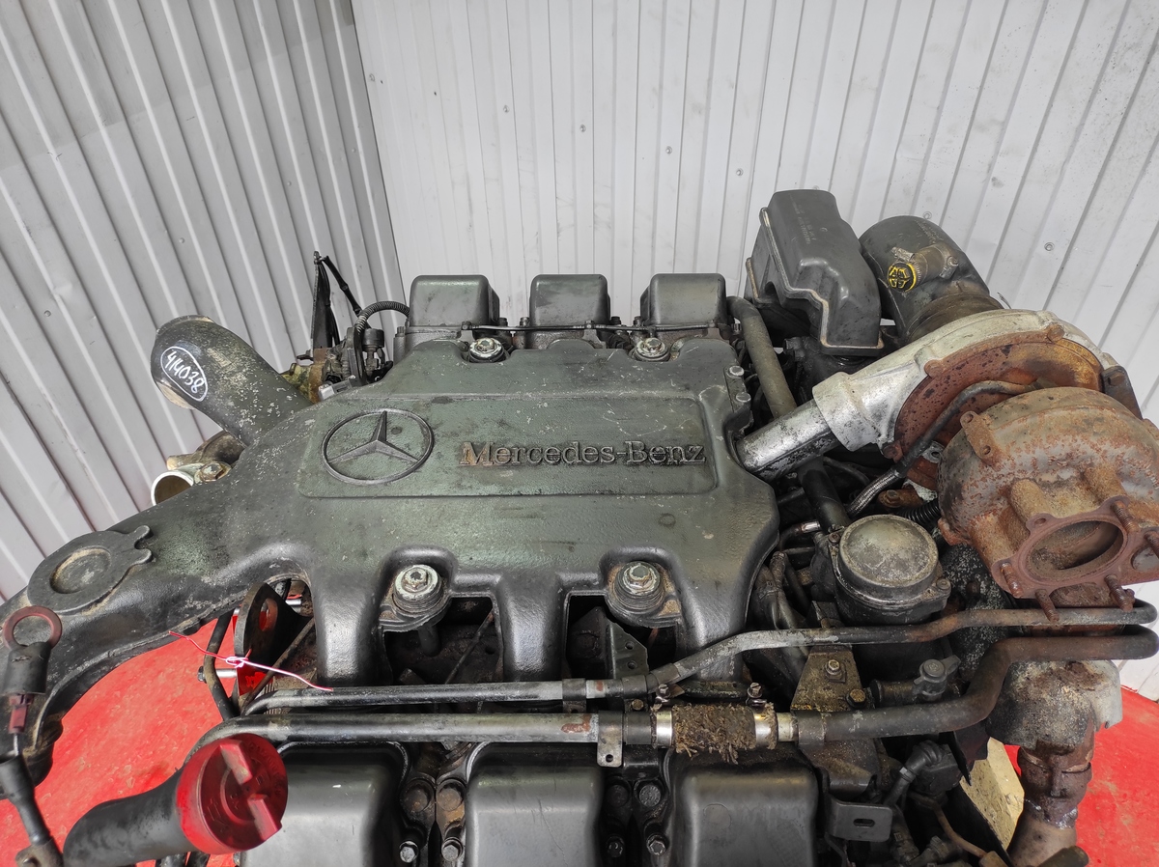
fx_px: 836
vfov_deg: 54.8
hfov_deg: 69.4
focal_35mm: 25
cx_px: 580
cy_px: 434
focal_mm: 5.43
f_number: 1.89
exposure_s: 1/100
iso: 100
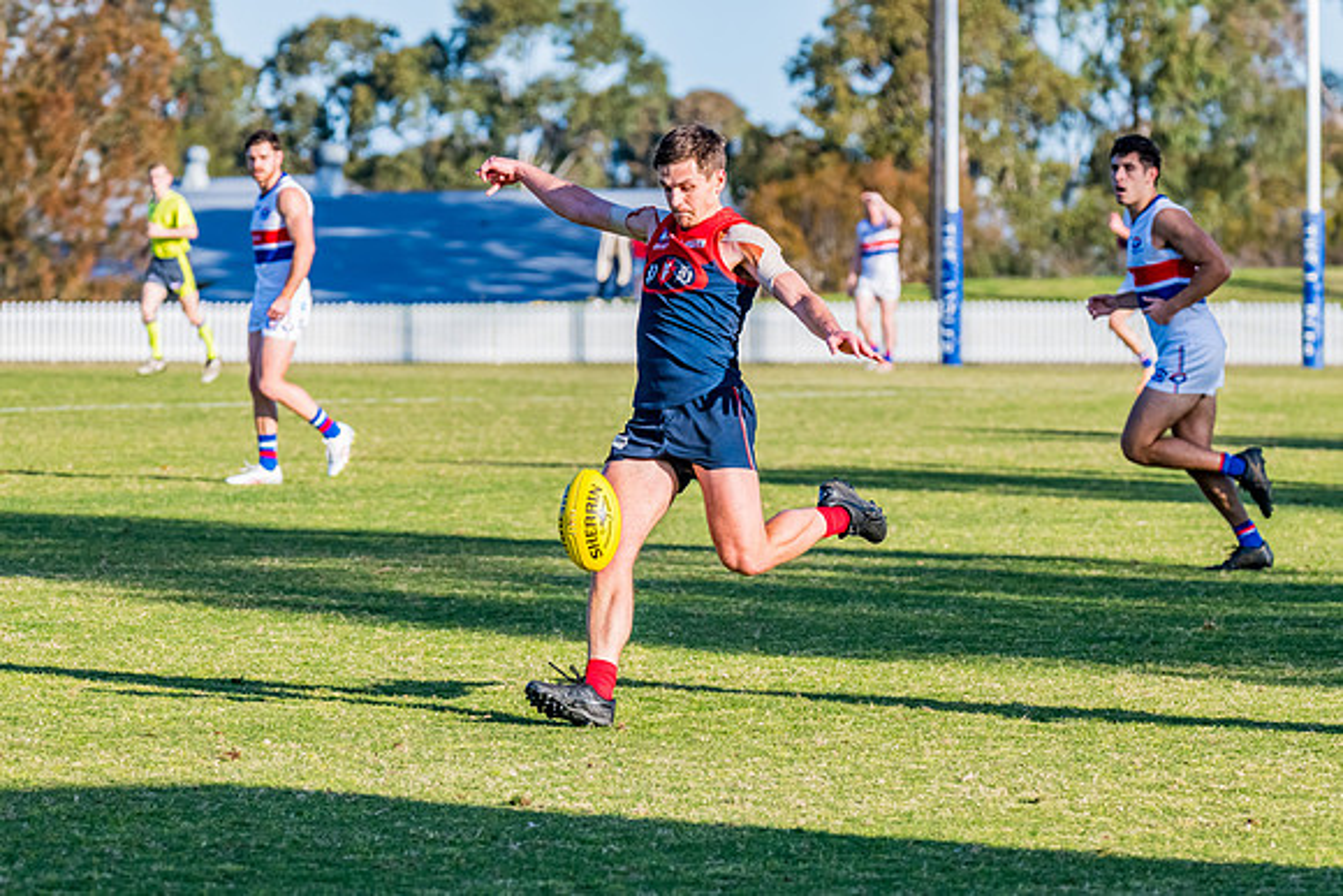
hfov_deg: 8.7
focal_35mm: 236
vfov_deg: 5.8
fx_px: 8806
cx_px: 626
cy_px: 474
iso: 800
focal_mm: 220
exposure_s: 1/1600
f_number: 8
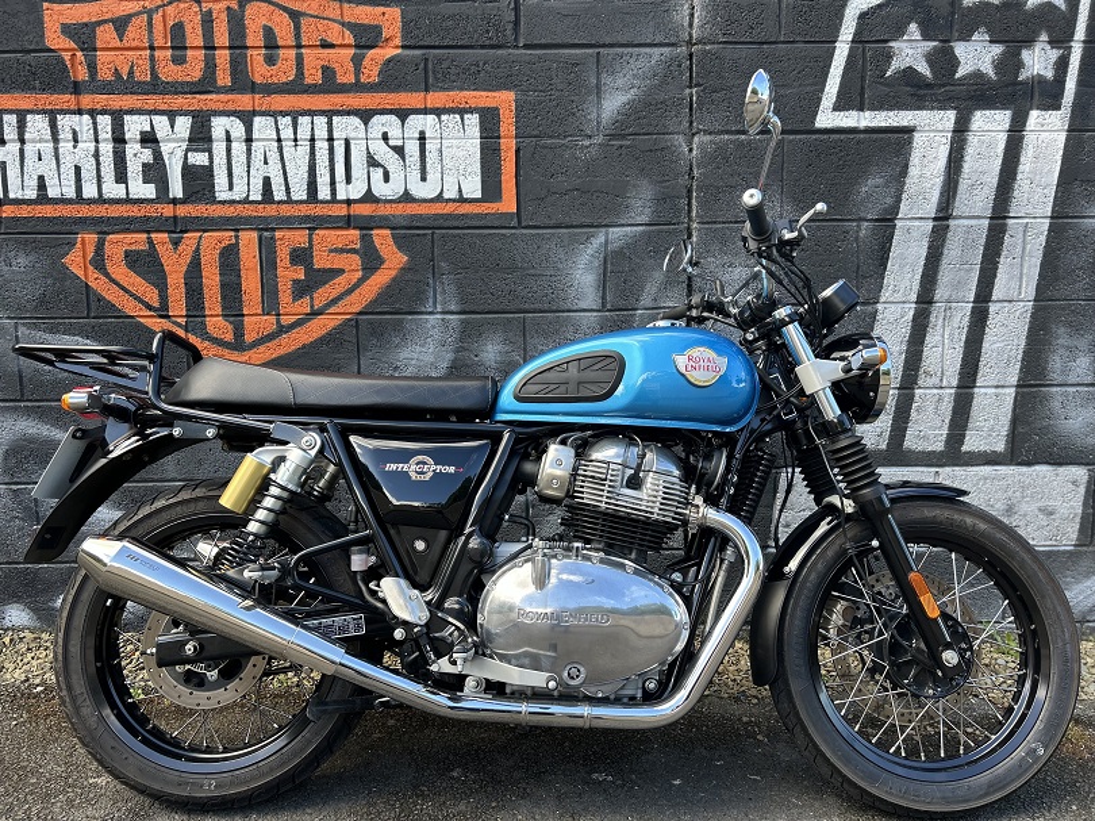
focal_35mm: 26
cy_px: 410
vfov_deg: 53.0
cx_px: 548
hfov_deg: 67.3
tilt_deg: -7.1
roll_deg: +0.0
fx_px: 822
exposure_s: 1/405
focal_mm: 5.7
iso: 50
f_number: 1.5
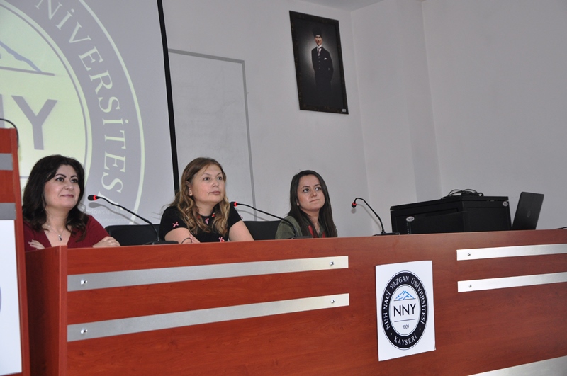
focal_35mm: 60
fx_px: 944
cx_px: 284
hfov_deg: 33.4
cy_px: 188
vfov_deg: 22.6
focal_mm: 40
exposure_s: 1/60
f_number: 4.5
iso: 800
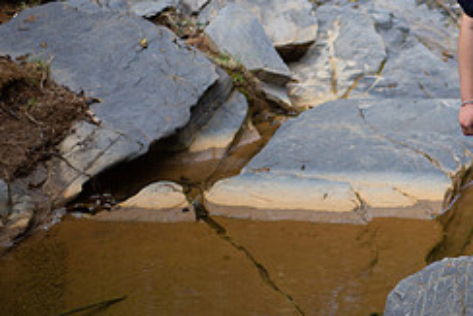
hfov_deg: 16.6
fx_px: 1564
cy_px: 104
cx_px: 529
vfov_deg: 11.5
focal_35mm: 119
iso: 400
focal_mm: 50
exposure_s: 1/4000
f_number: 1.8
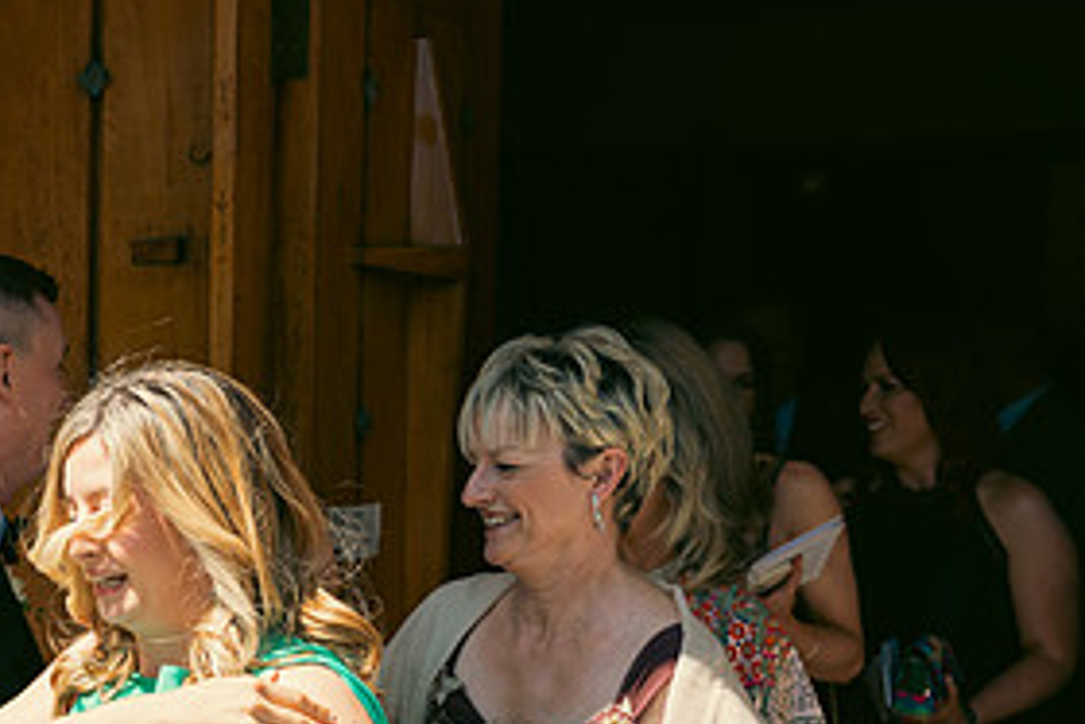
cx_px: 93
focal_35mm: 83
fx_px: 2503
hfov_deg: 23.8
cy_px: 652
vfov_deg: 16.3
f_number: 3.5
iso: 100
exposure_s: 1/800
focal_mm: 40
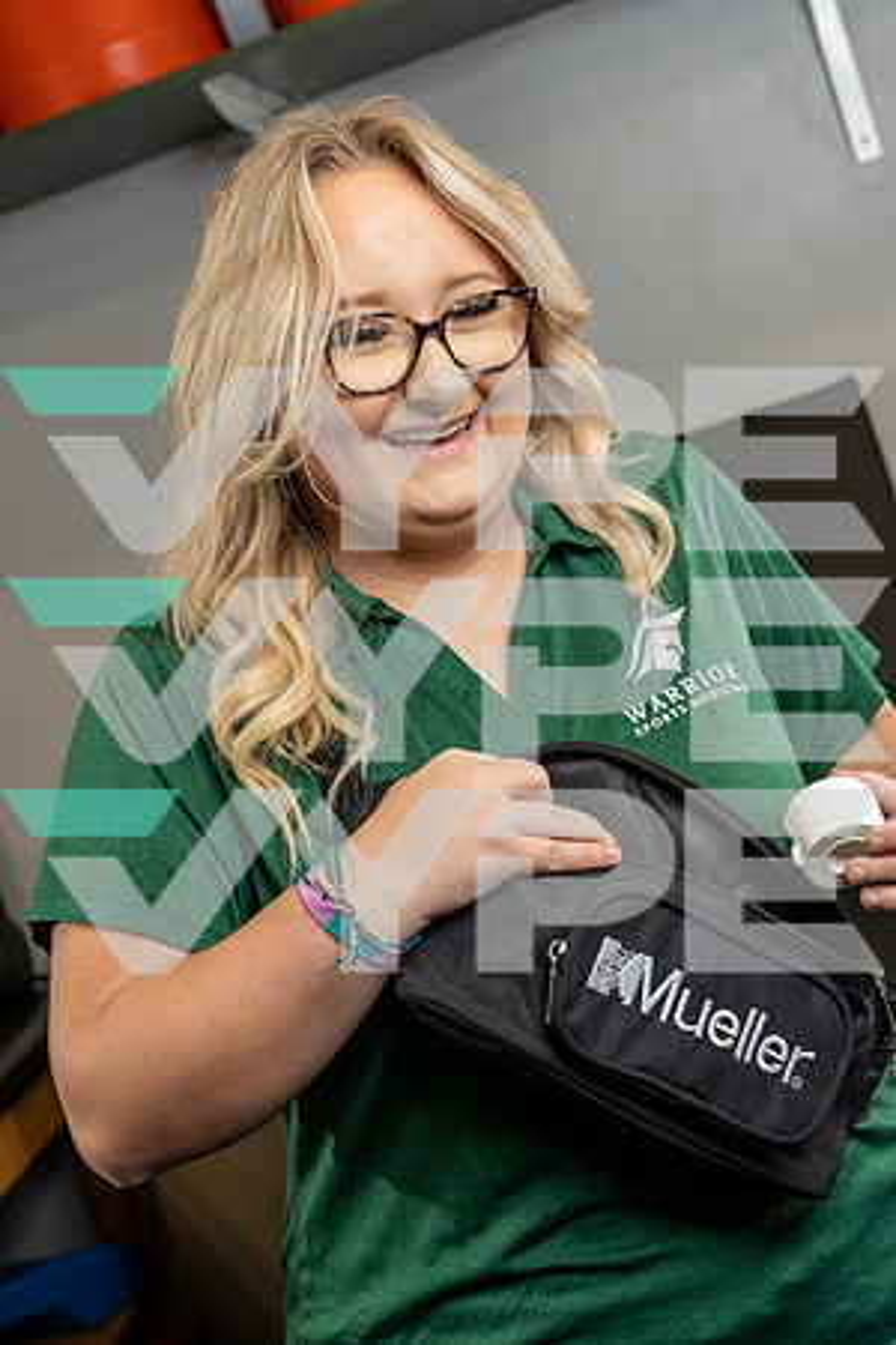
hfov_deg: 23.8
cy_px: 672
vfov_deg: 35.1
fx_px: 2128
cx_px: 448
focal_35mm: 57
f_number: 7.1
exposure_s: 1/250
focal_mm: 57
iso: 800
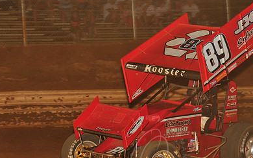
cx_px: 147
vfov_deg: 7.2
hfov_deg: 11.5
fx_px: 1254
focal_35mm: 182
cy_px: 95
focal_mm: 120
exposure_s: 1/320
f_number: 7.1
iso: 800
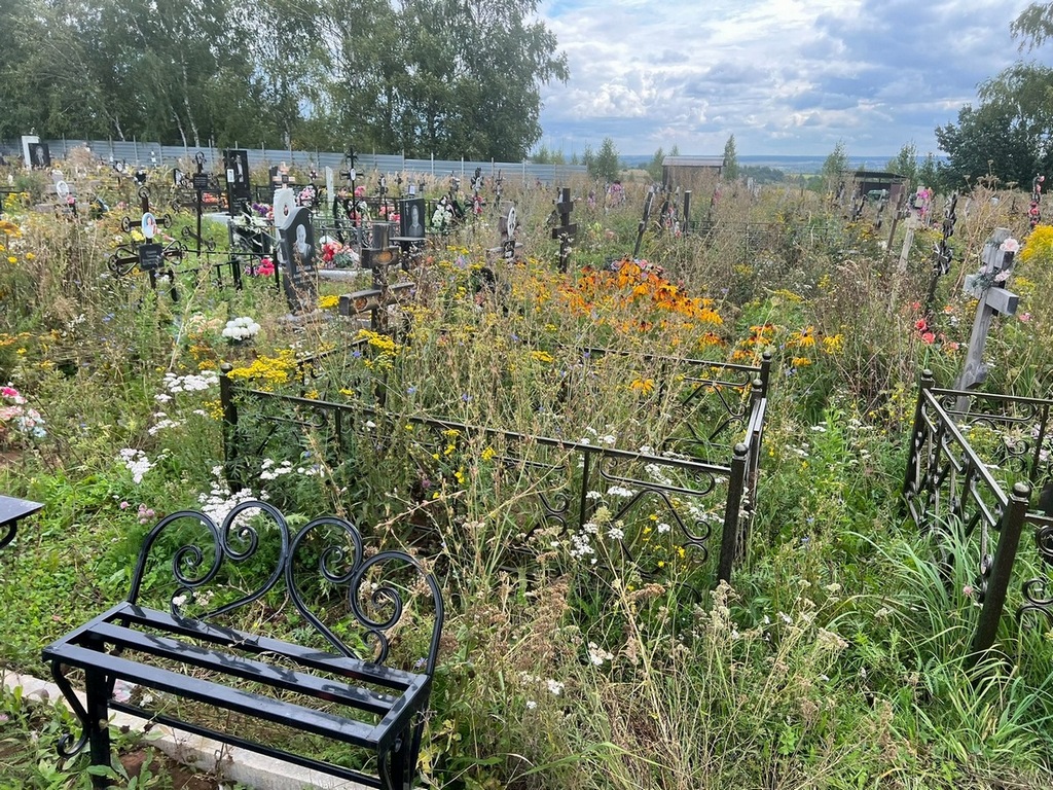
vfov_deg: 53.1
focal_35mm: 26
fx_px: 791
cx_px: 526
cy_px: 395
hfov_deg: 67.3
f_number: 1.5
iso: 50
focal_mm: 5.7
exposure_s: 1/1029
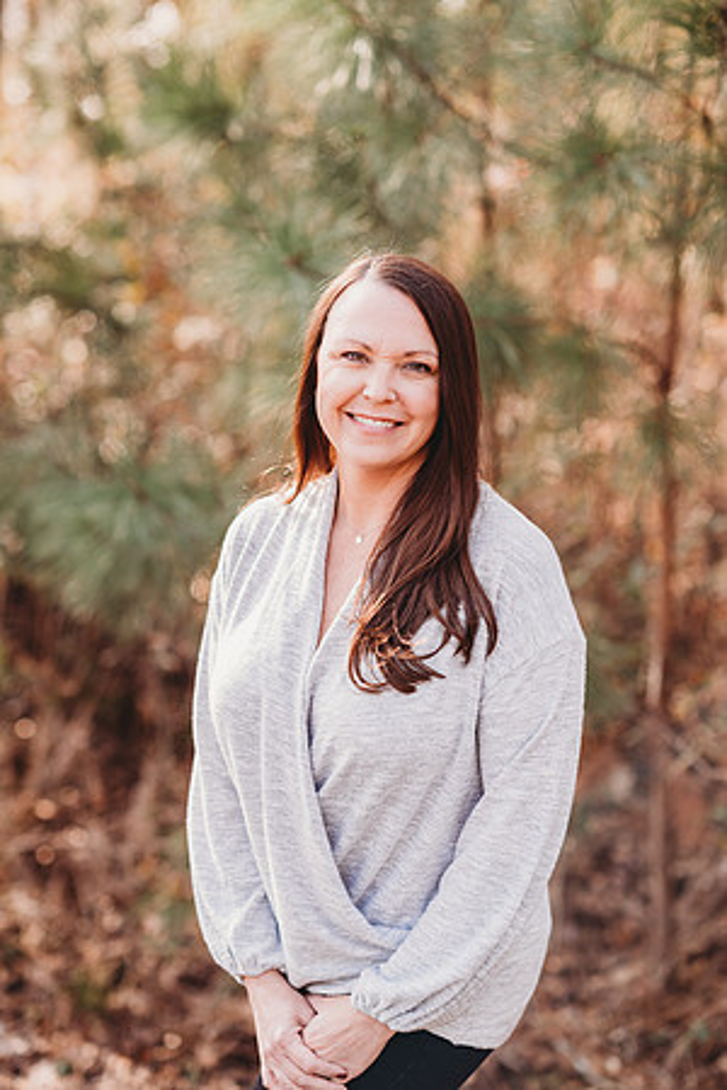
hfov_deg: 16.1
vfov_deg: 23.9
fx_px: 2575
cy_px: 545
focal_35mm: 85
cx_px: 364
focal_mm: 85
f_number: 2.2
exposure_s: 1/320
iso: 100
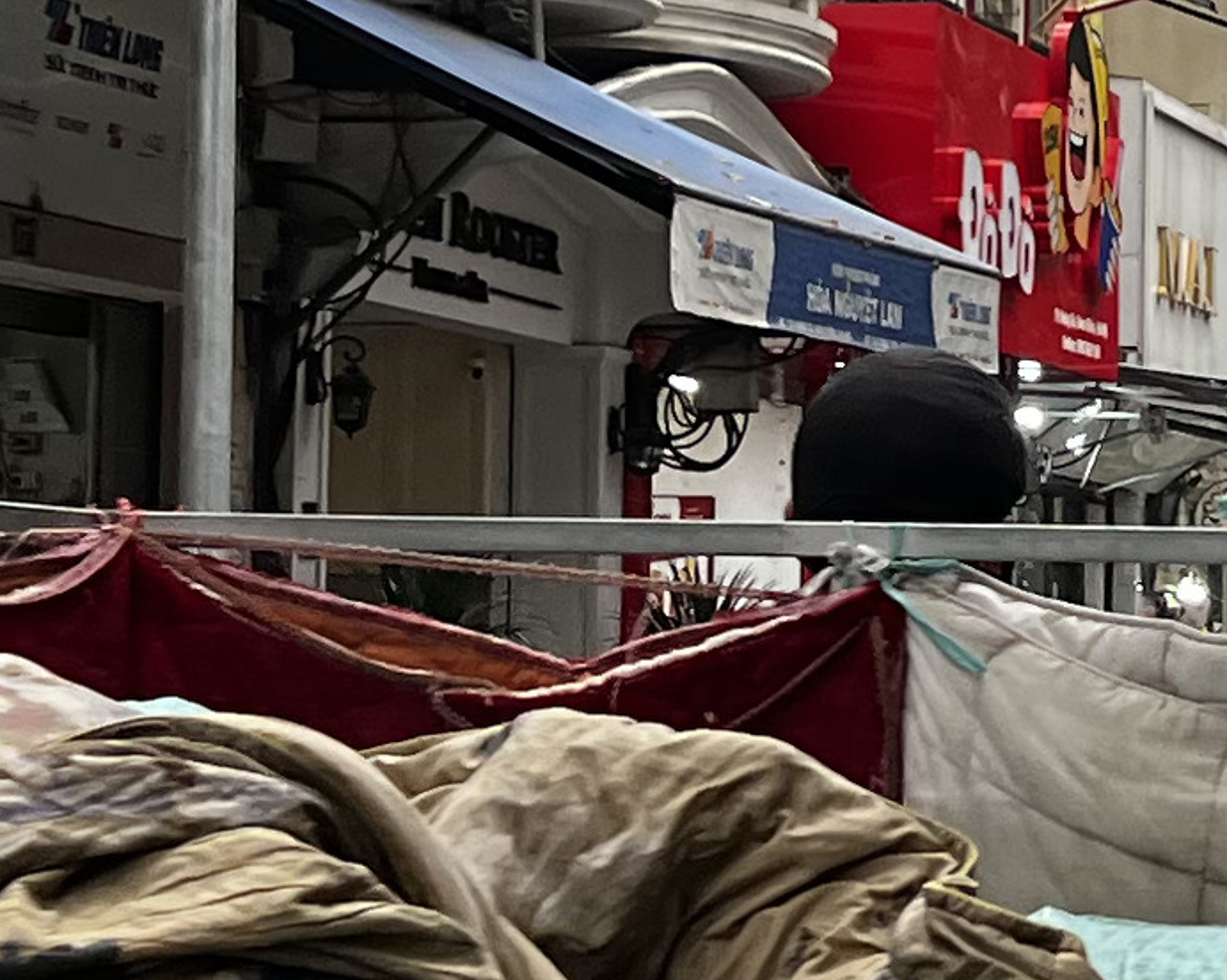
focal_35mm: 147
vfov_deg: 10.5
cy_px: 362
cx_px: 1508
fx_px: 5335
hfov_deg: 12.8
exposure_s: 1/121
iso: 100
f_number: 1.5
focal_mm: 5.7
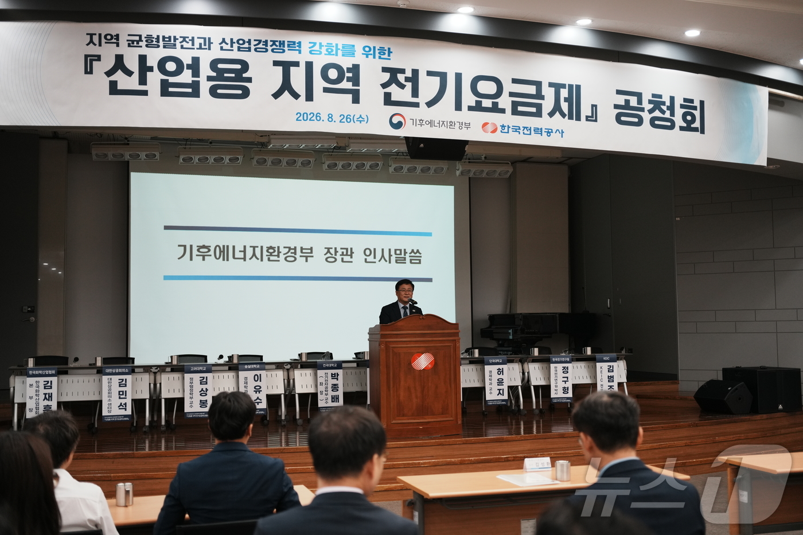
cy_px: 268
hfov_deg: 48.5
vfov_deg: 33.4
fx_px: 892
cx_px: 402
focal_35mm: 40
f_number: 2.8
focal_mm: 40
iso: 800
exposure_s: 1/400
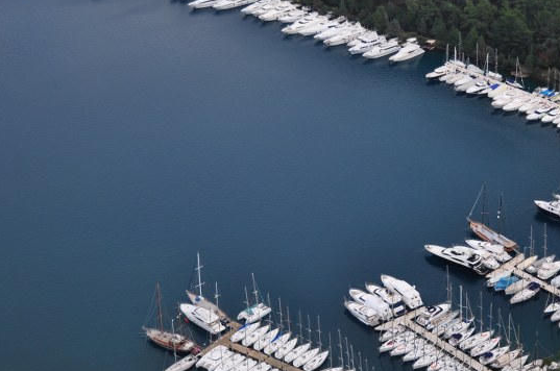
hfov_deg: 26.6
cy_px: 150
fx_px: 1180
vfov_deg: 17.9
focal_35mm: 76
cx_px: 347
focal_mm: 34
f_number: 4.5
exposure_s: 1/500
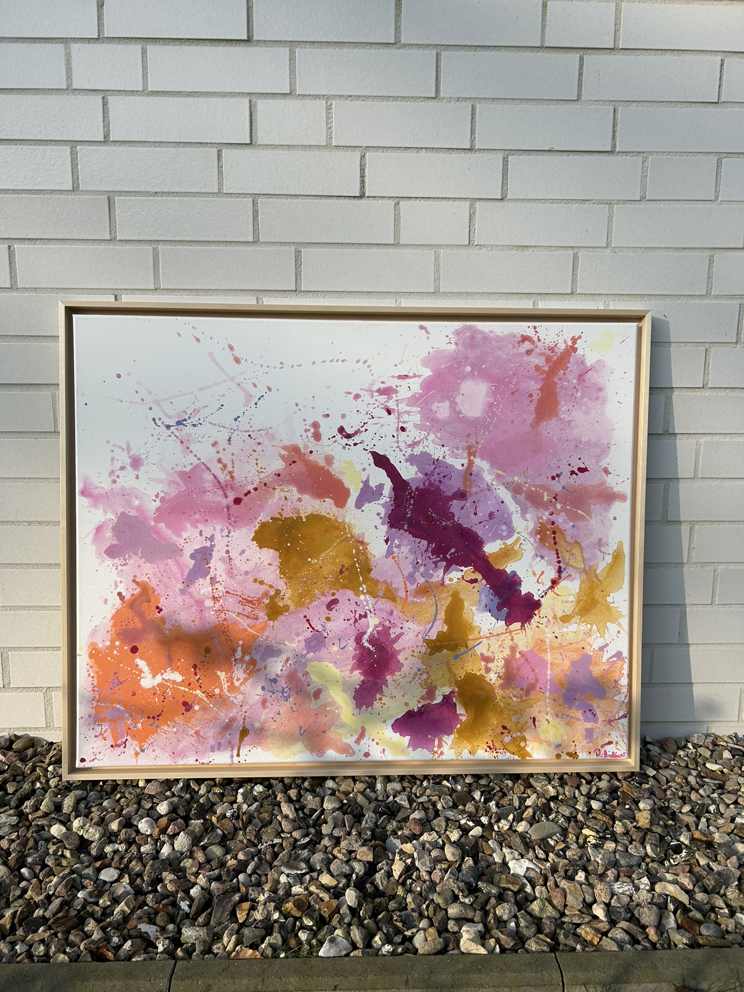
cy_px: 496
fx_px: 745
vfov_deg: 67.3
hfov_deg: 53.1
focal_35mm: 26
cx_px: 372
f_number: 1.5
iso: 50
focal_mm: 5.7
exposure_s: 1/3257
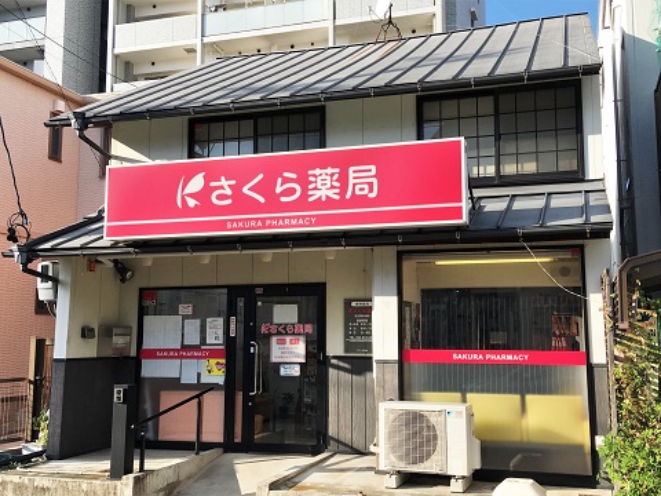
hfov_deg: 61.7
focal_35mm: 29
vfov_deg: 48.2
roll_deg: -2.8
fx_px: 554
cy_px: 248
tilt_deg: +6.5
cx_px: 330
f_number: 2.2
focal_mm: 4.15
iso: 25
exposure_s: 1/827
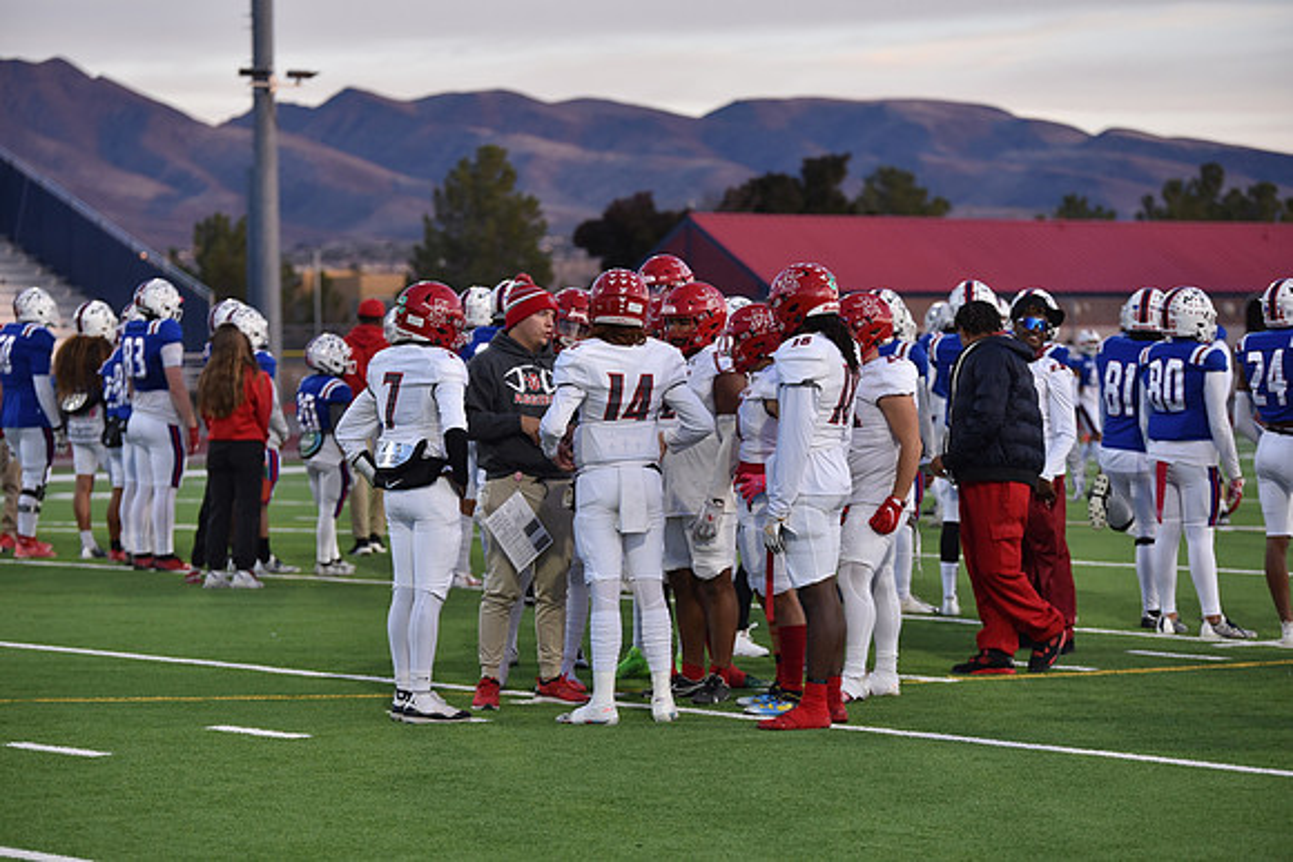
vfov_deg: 11.8
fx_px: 4167
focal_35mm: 116
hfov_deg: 17.6
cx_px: 646
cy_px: 431
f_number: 2.8
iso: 800
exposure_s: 1/800
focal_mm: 116
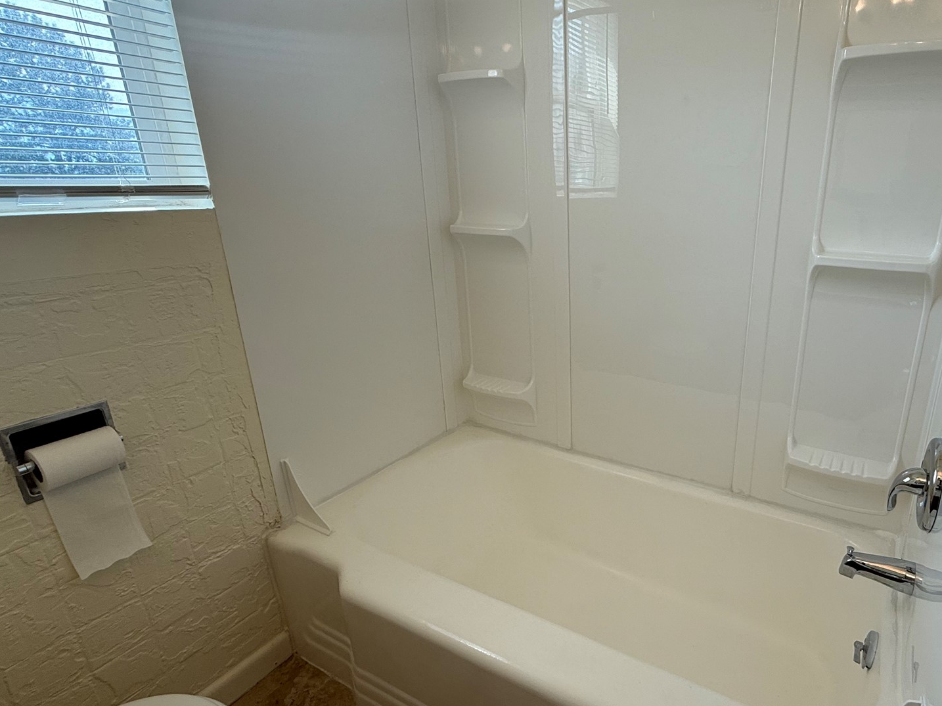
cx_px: 622
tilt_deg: -18.5
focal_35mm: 20
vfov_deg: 66.0
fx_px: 544
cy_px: 357
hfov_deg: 79.3
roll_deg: -0.1
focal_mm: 2.22
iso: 50
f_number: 2.2
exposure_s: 1/99
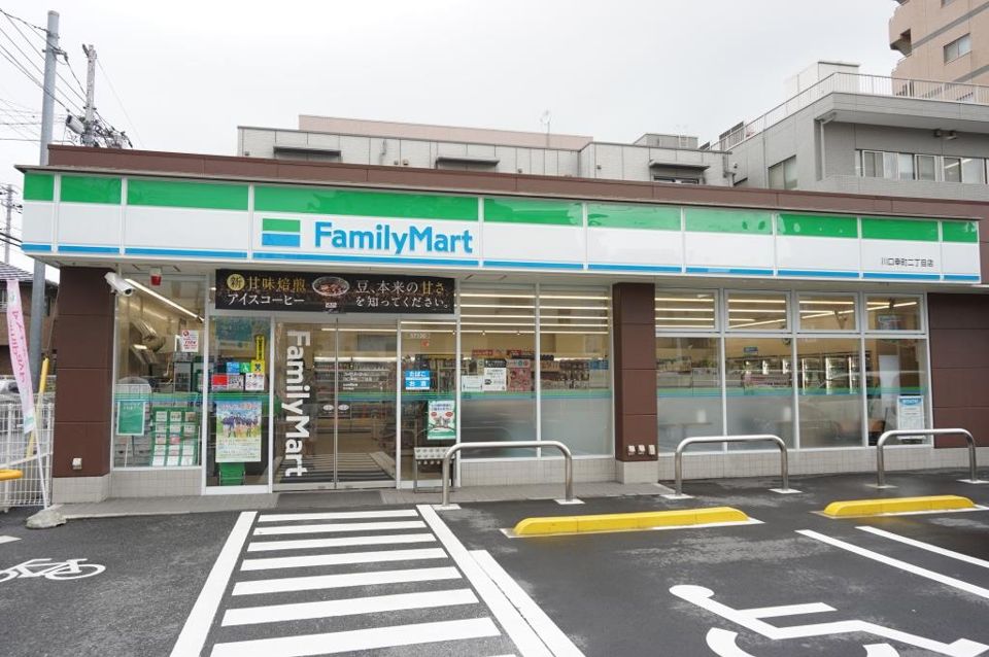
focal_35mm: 27
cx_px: 494
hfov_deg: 67.4
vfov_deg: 47.8
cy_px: 328
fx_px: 741
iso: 100
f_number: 5.6
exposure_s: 1/80
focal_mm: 18
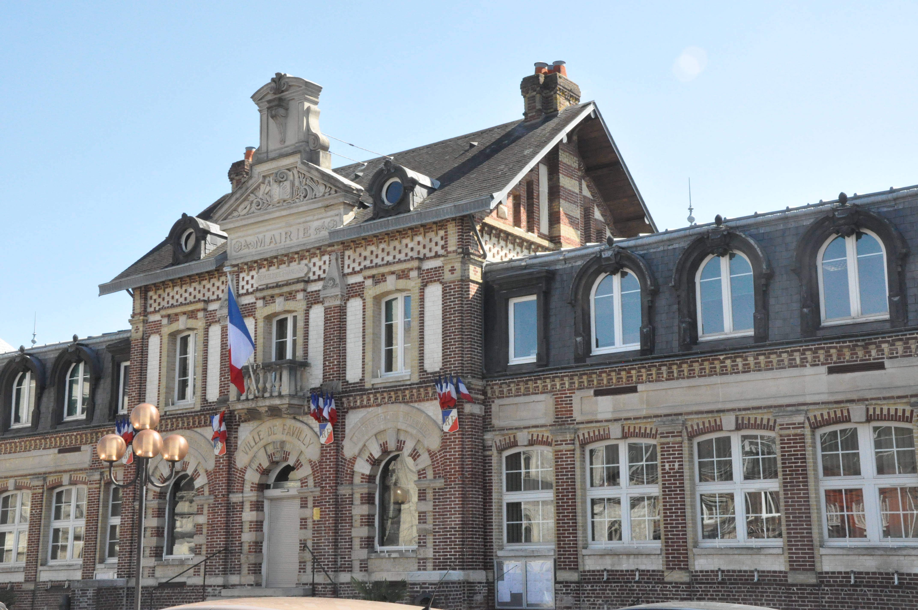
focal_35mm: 51
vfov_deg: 26.4
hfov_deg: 38.9
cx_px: 459
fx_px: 1299
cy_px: 305
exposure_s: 1/500
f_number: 22
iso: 3200
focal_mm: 34
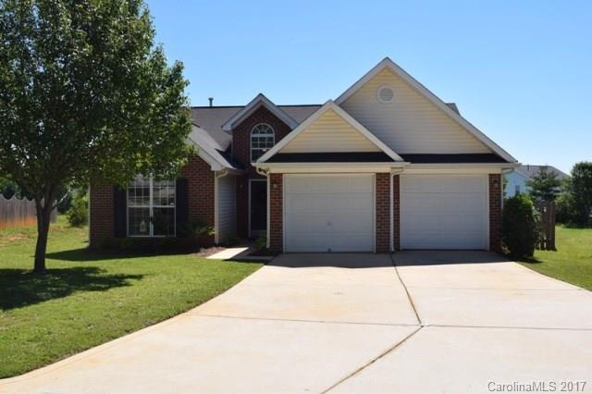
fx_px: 567
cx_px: 296
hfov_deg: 55.1
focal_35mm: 34
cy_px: 197
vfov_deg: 38.3
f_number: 10
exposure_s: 1/200
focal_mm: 23
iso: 100
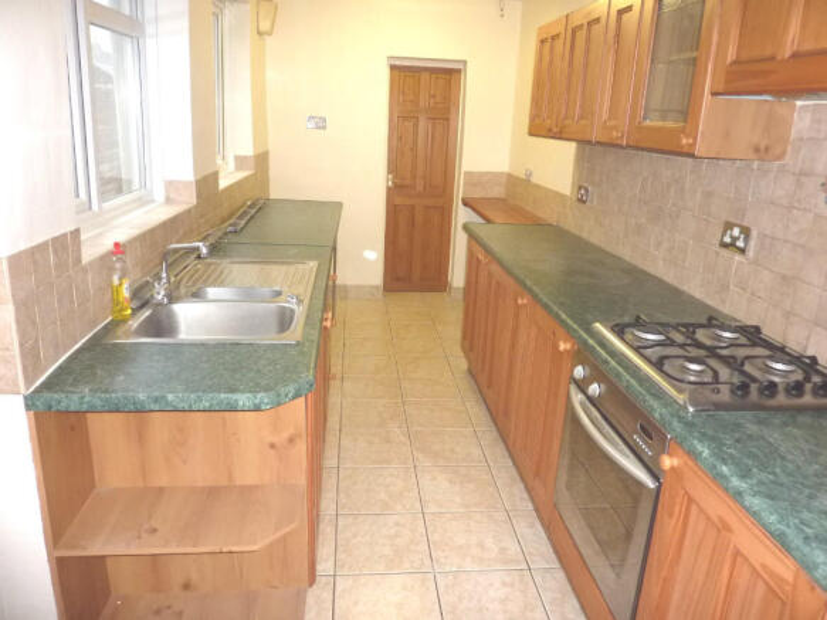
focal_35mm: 25
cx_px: 414
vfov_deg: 54.9
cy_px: 310
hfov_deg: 69.4
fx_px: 597
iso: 320
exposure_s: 1/30
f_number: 3.3
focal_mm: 4.1
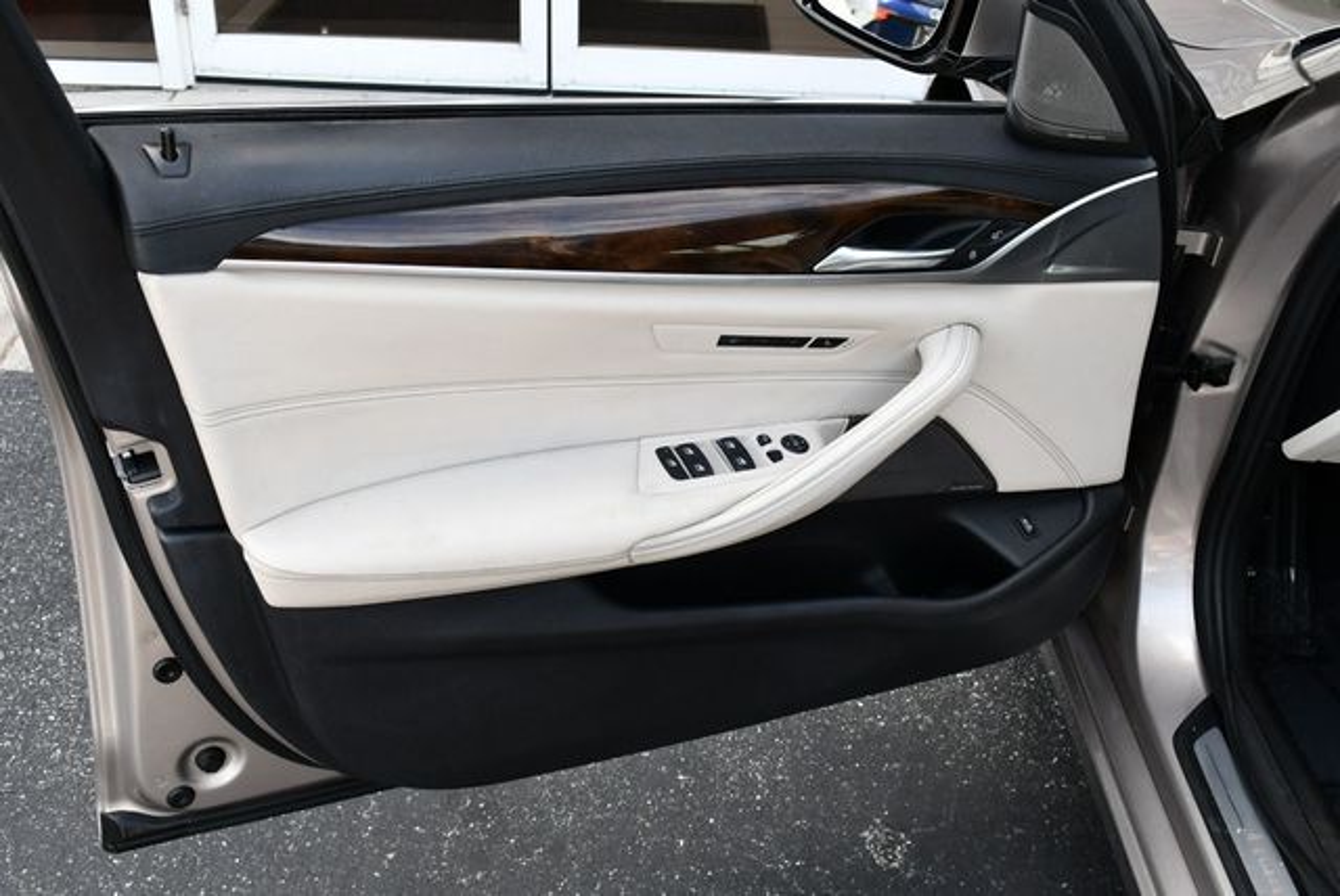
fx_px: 1341
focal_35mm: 36
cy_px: 448
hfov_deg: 53.1
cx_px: 670
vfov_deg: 36.9
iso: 360
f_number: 5.6
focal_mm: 18
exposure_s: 1/250
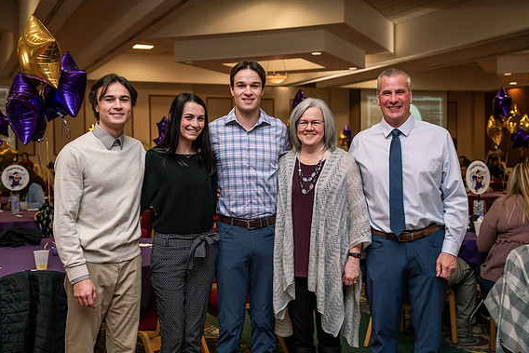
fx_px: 720
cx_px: 266
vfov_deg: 27.5
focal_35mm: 49
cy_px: 176
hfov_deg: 40.3
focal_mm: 48
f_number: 3.5
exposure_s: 1/160
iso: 1600
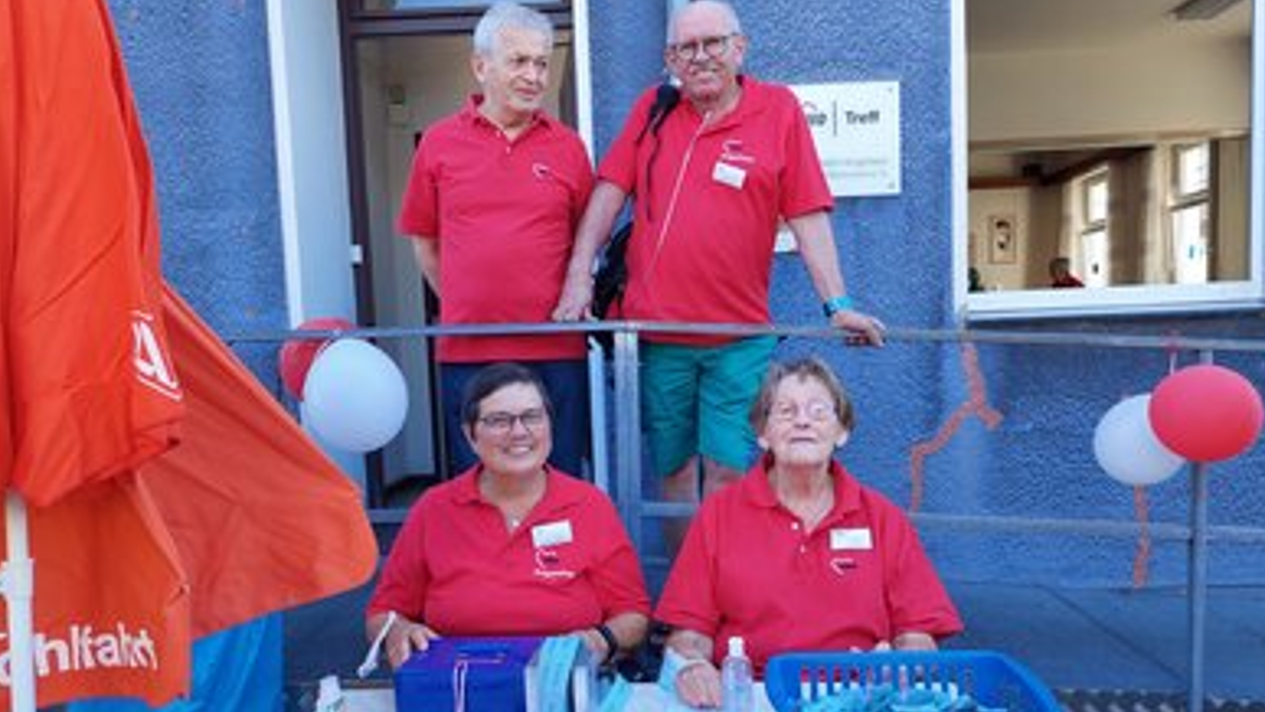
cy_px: 421
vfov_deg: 42.8
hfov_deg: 69.8
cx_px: 637
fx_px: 906
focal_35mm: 27
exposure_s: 1/117
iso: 40
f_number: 1.8
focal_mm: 5.23
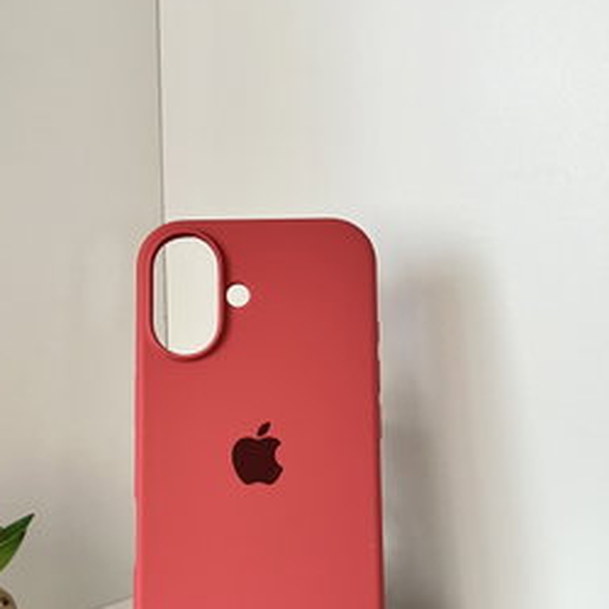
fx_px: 975
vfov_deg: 34.5
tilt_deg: -5.7
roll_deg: +2.1
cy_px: 386
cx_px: 266
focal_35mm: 49
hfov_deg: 34.6
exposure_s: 1/83
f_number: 1.5
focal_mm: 5.7
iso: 125
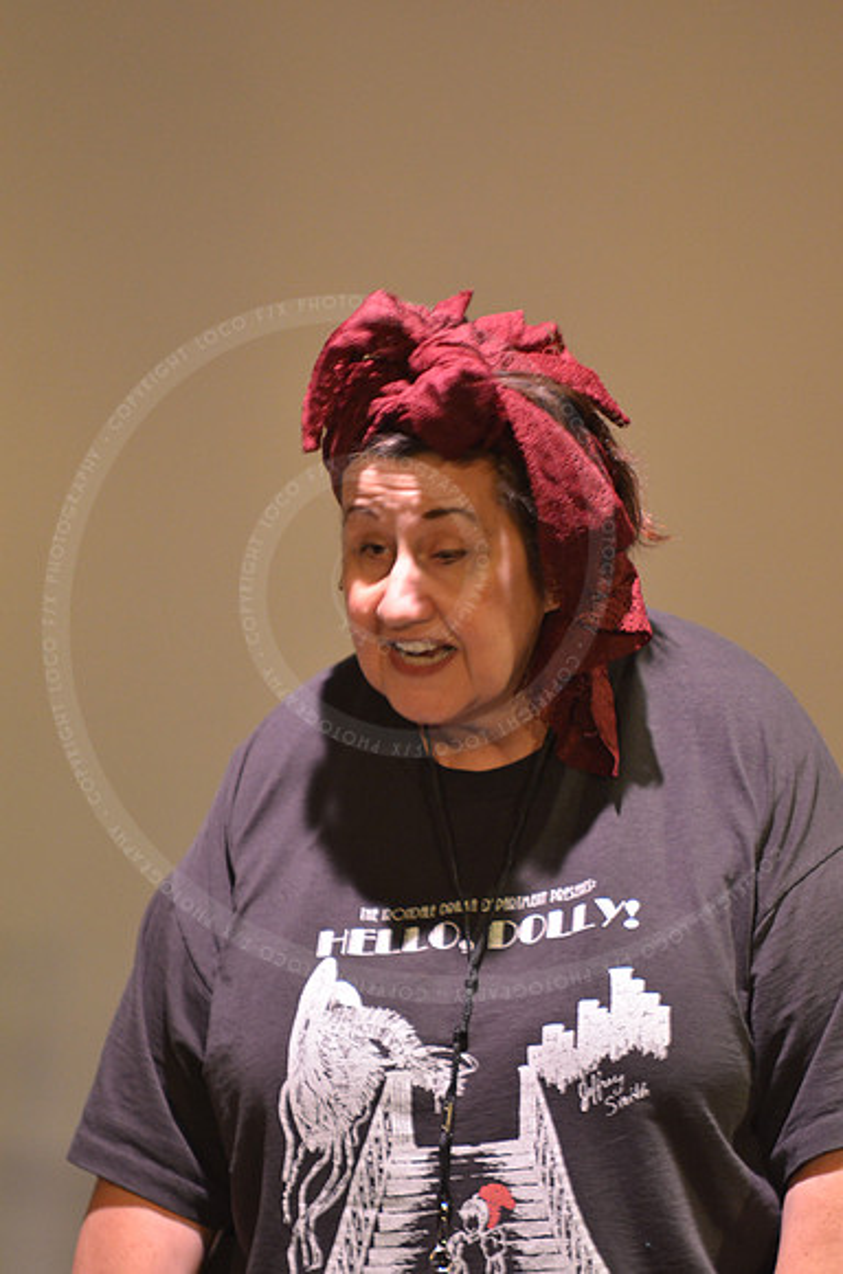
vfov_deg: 6.9
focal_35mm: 300
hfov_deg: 4.6
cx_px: 422
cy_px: 637
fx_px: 10587
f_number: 2.8
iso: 1250
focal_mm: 200
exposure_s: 1/60
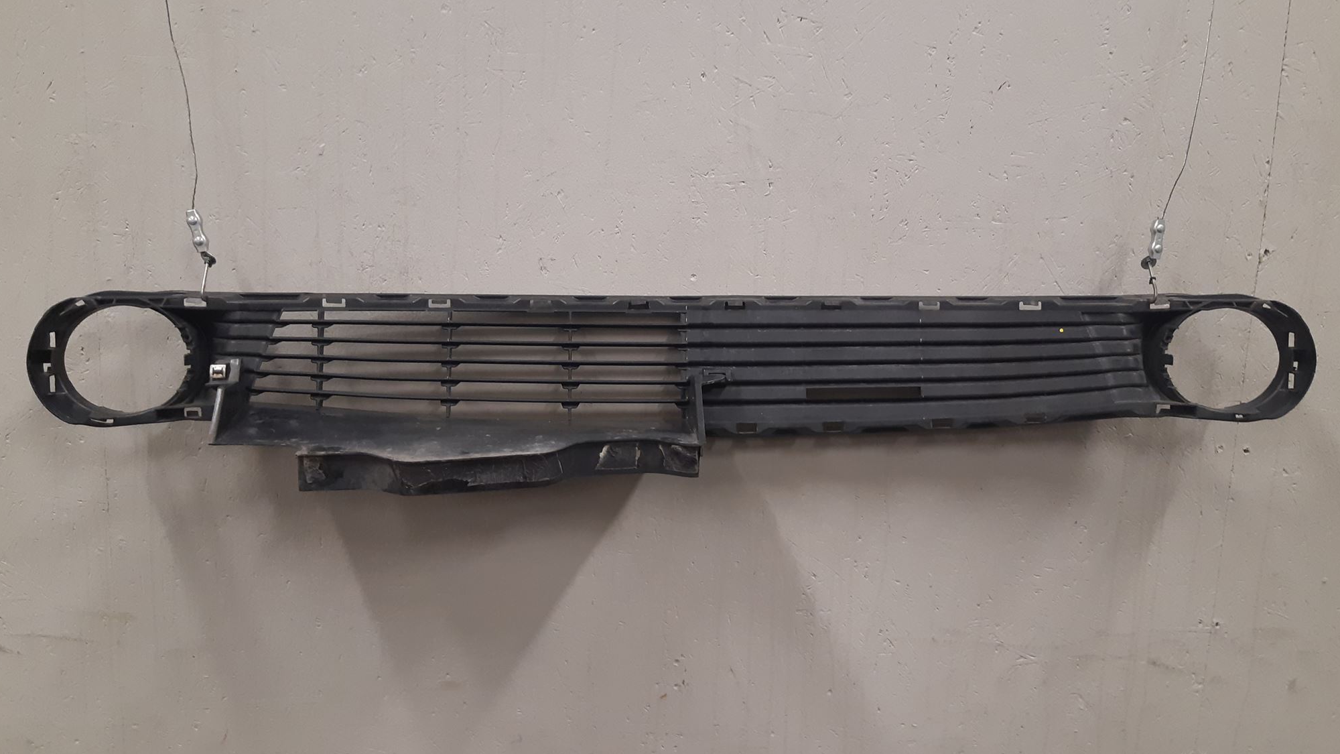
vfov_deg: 40.2
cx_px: 677
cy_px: 359
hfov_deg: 66.1
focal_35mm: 29
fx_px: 1030
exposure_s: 1/50
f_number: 1.7
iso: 125
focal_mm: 3.93
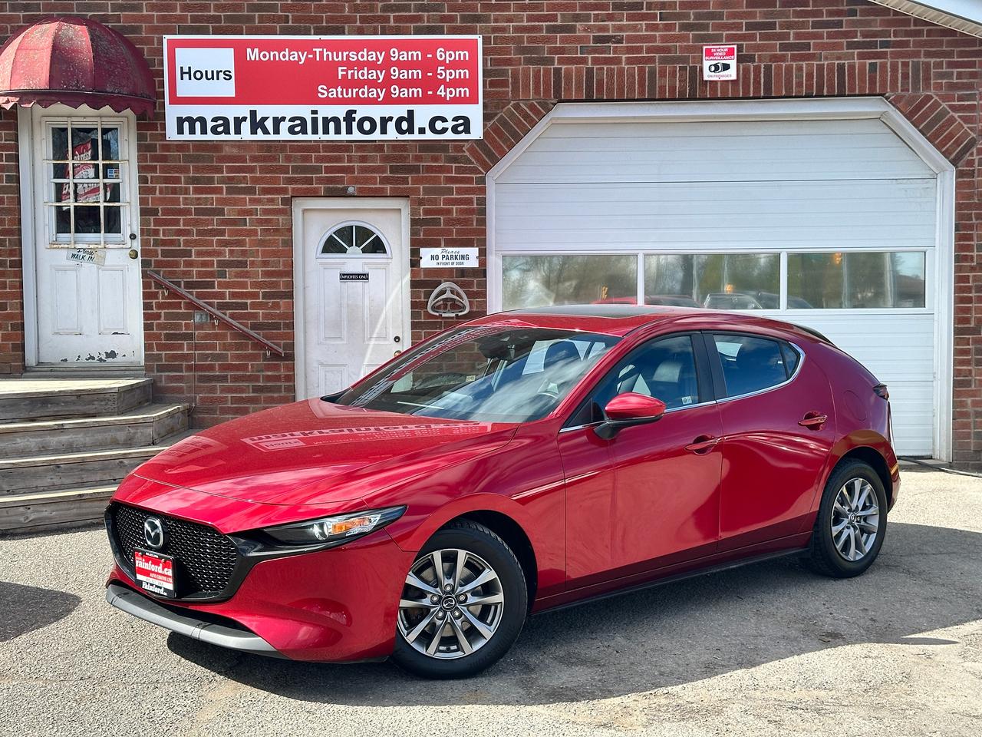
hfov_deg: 39.7
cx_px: 491
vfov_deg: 30.3
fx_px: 1362
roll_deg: +0.7
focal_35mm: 48
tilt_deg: -3.6
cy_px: 368
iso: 64
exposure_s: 1/1667
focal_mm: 6.86
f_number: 1.78
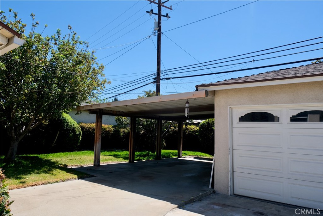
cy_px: 108
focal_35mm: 27
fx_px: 242
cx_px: 162
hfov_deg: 67.4
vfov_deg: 47.9
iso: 320
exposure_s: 1/450
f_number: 7.1
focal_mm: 18
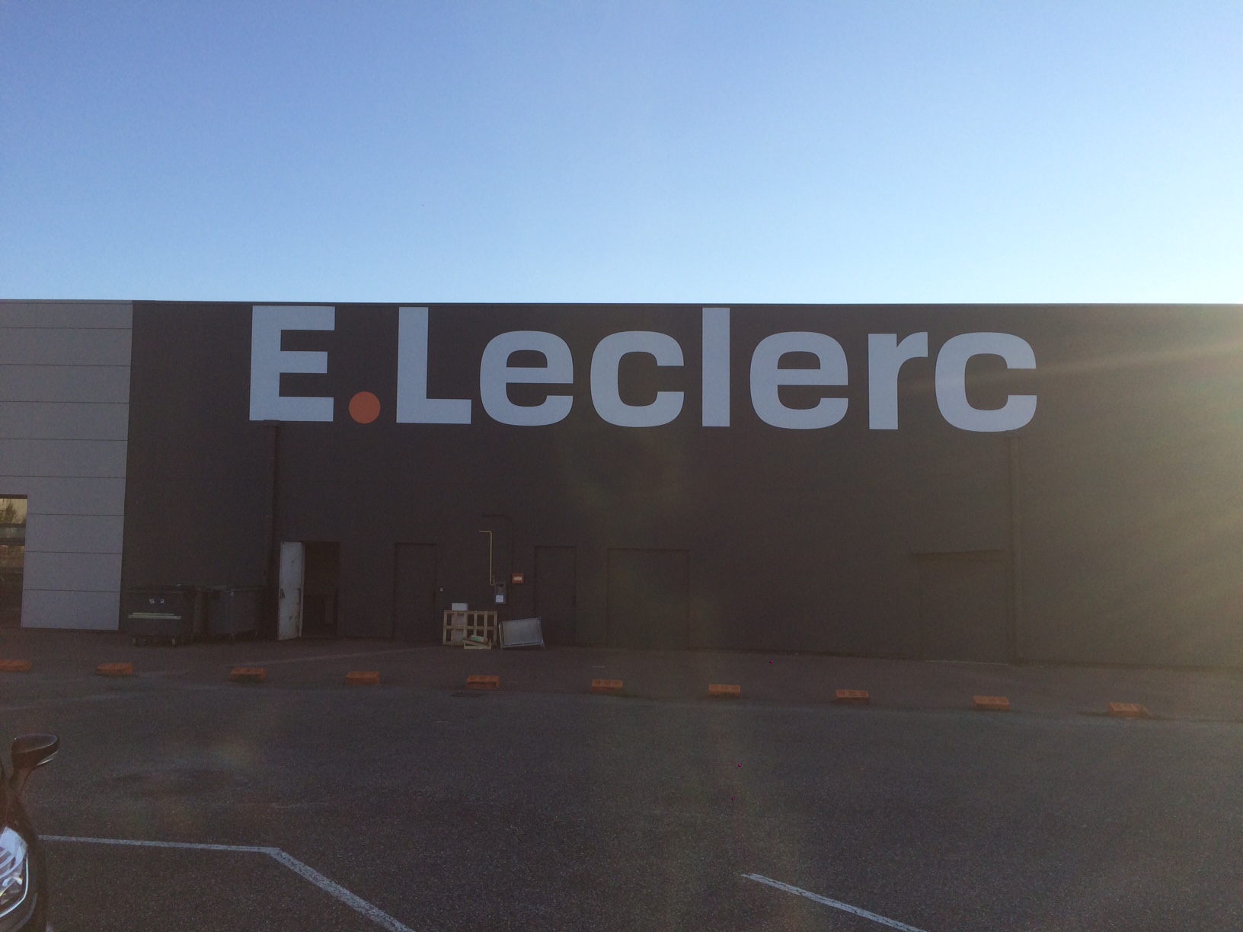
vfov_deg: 48.2
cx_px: 622
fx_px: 1041
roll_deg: -1.0
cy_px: 466
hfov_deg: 61.7
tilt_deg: +1.7
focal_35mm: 29
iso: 32
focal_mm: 4.15
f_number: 2.2
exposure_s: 1/1414
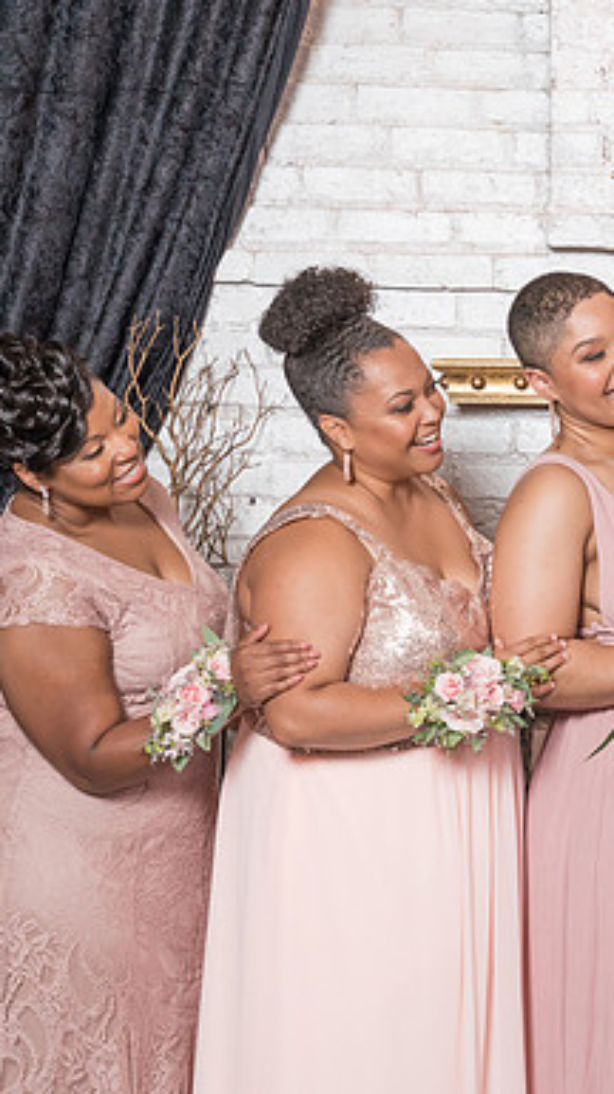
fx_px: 3422
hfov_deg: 10.1
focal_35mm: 118
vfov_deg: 18.2
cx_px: 791
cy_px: 532
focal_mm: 70
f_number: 5.6
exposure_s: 1/200
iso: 1250
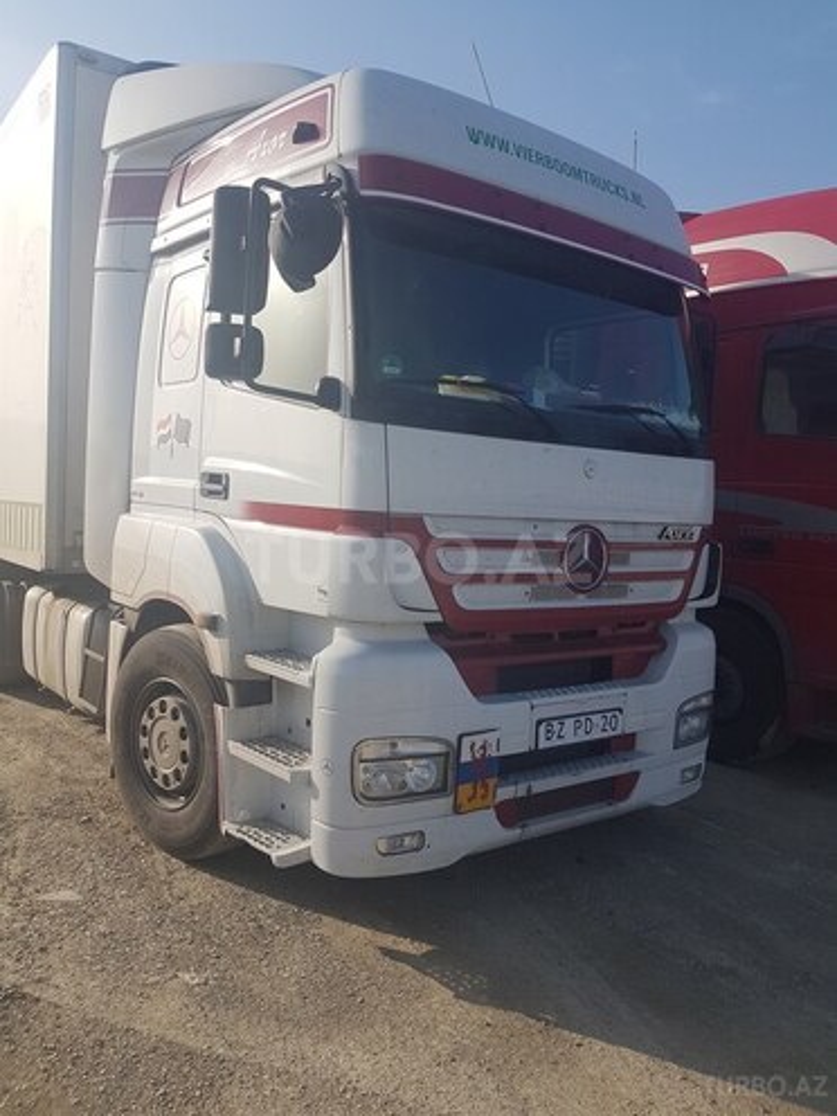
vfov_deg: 67.3
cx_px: 418
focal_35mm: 26
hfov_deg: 53.1
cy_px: 558
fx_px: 838
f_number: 1.7
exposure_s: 1/2080
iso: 40
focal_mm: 4.2
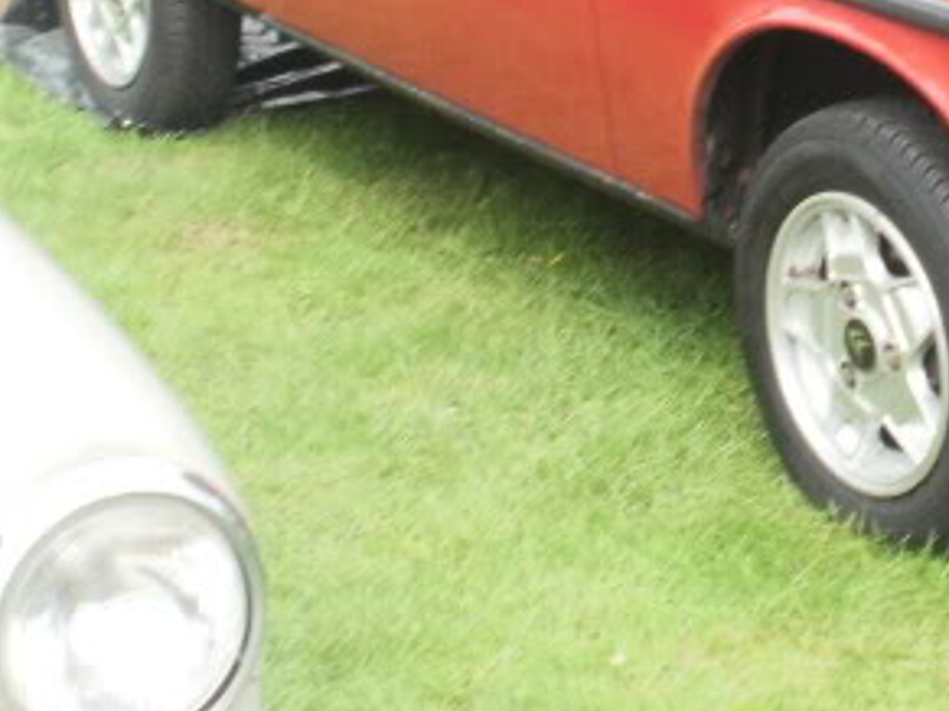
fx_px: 3316
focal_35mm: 121
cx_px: 887
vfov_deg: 12.1
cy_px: -26
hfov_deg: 16.0
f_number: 4
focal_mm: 7.7
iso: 100
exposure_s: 1/160
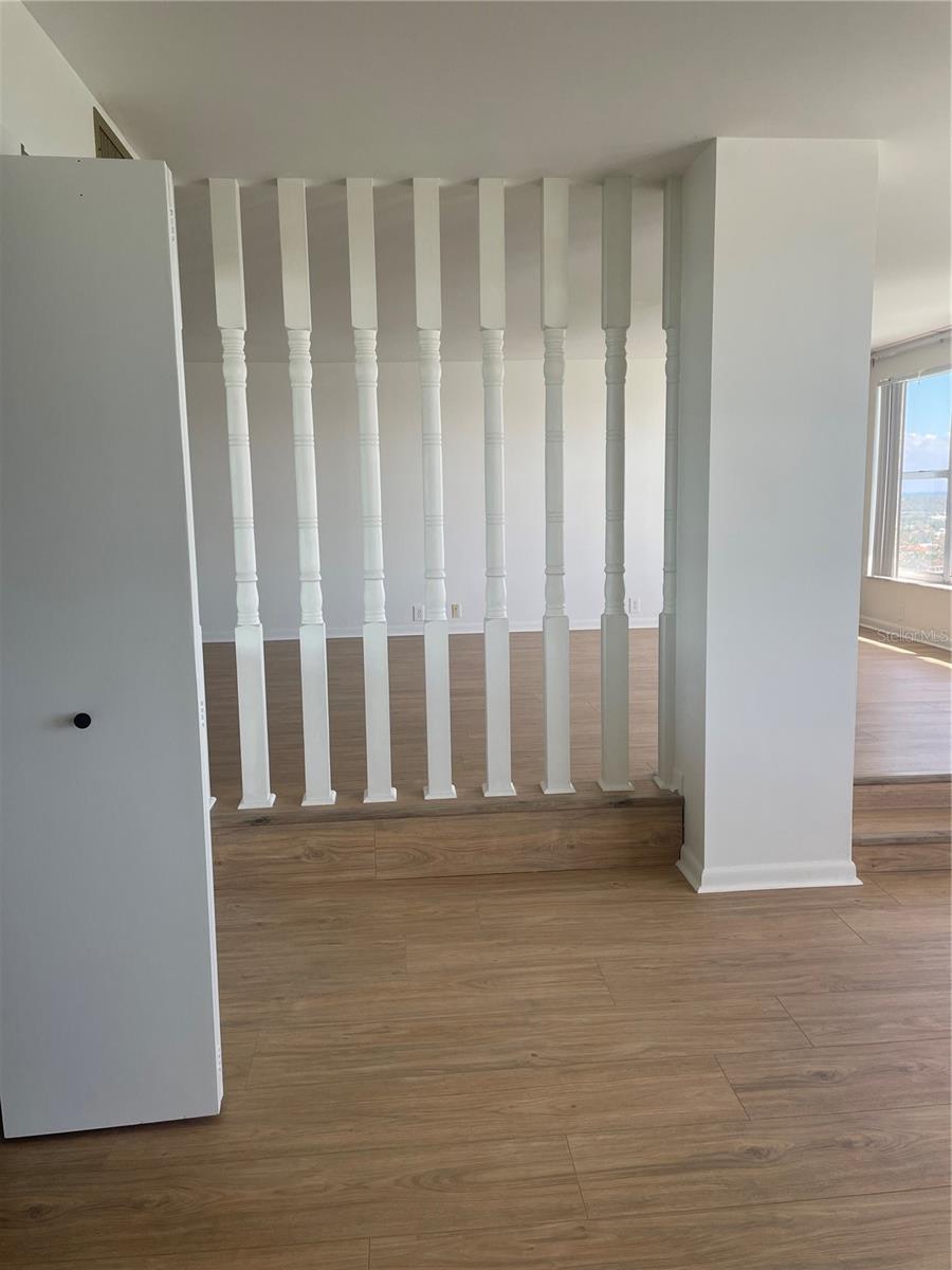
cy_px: 635
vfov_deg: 67.3
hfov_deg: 53.1
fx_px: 953
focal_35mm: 26
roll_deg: +1.5
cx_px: 476
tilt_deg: -6.9
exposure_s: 1/506
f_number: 1.6
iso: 50
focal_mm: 4.2
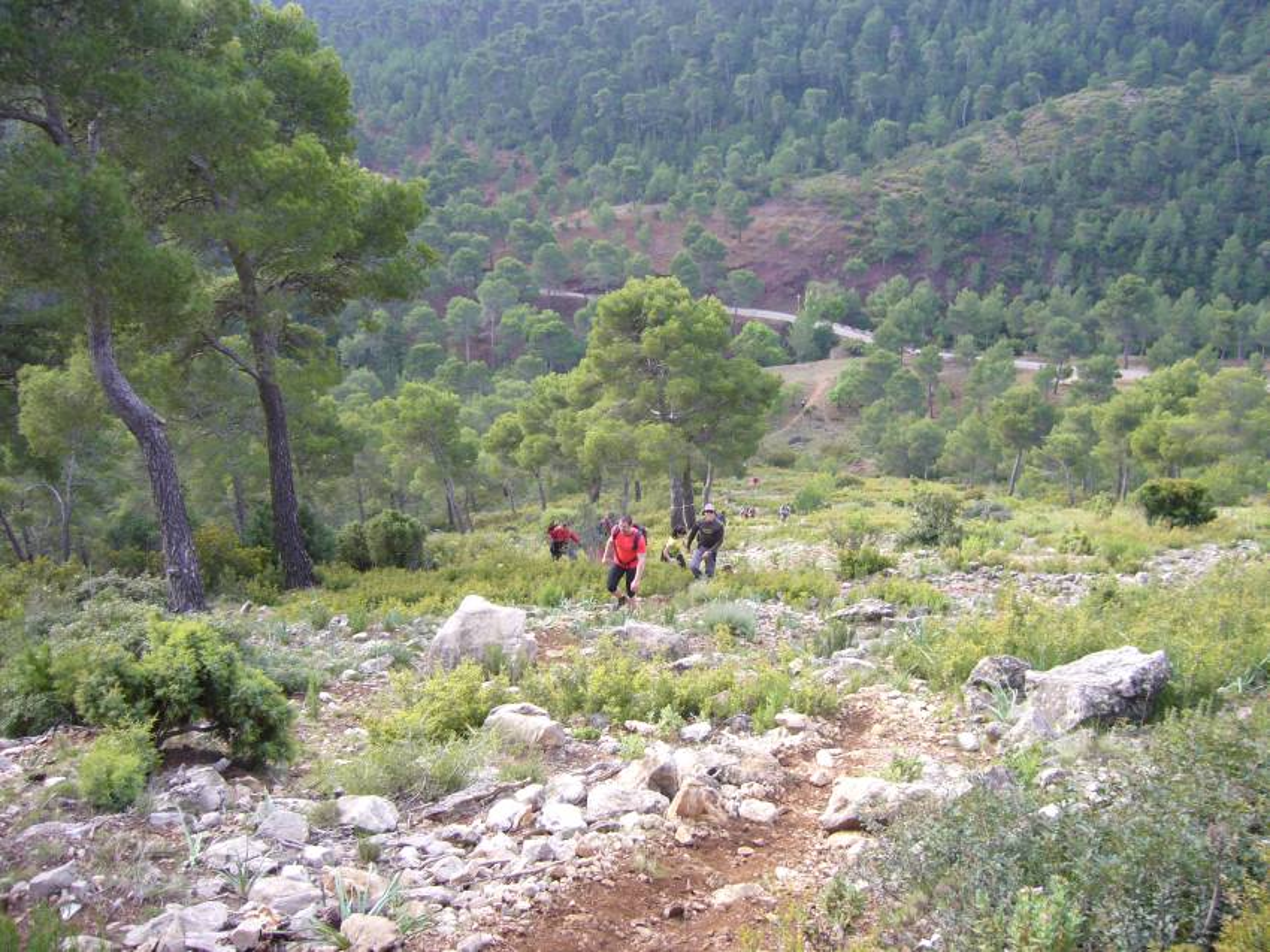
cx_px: 635
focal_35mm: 35
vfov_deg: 40.7
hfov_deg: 52.6
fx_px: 1284
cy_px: 476
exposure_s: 1/200
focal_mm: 5.8
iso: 100
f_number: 2.8
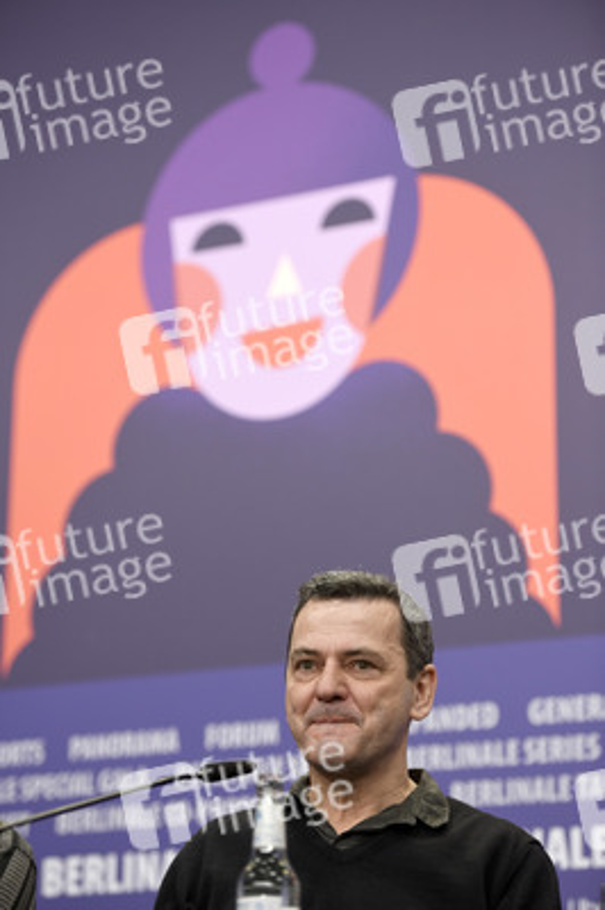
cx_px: 302
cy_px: 455
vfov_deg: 20.0
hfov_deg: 13.4
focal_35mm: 102
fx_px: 2576
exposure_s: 1/250
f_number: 3.5
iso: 1000
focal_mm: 102
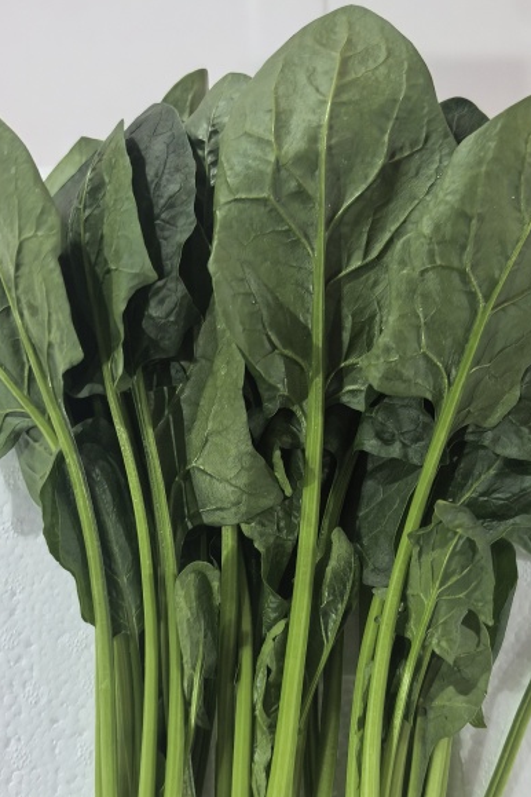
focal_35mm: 46
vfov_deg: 42.5
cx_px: 307
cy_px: 489
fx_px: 1018
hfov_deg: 29.2
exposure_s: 1/629
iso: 4000
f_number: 1.4
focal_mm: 6.98
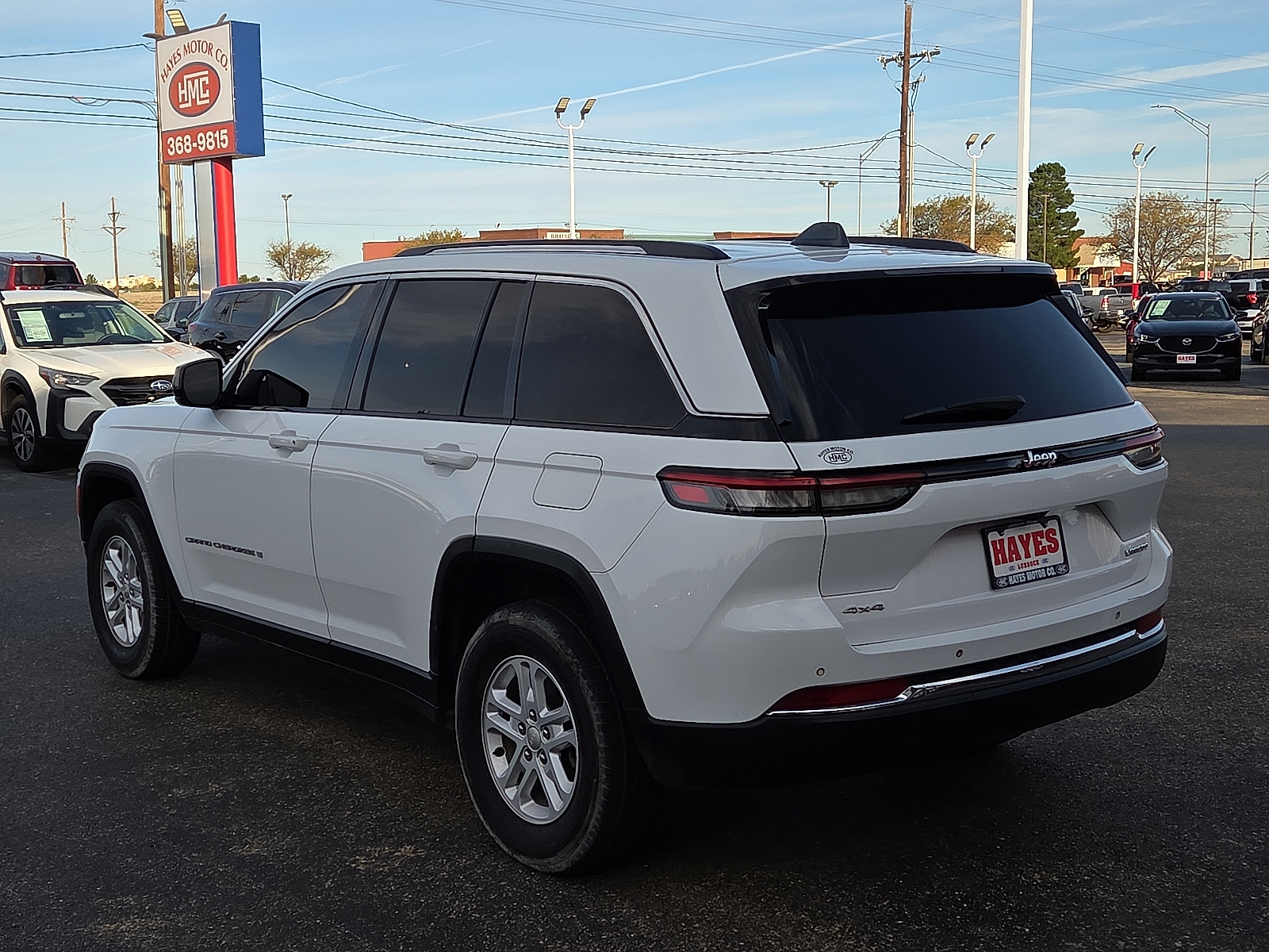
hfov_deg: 42.9
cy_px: 476
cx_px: 634
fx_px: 1613
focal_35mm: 44
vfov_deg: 32.9
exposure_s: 1/5000
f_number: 1.8
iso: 76
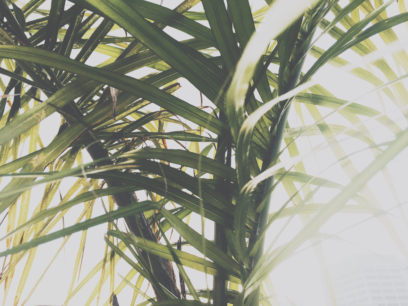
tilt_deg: +30.6
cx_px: 204
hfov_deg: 61.7
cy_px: 153
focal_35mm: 29
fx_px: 342
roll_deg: +4.6
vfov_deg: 48.2
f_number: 2.2
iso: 32
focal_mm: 4.15
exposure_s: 1/120
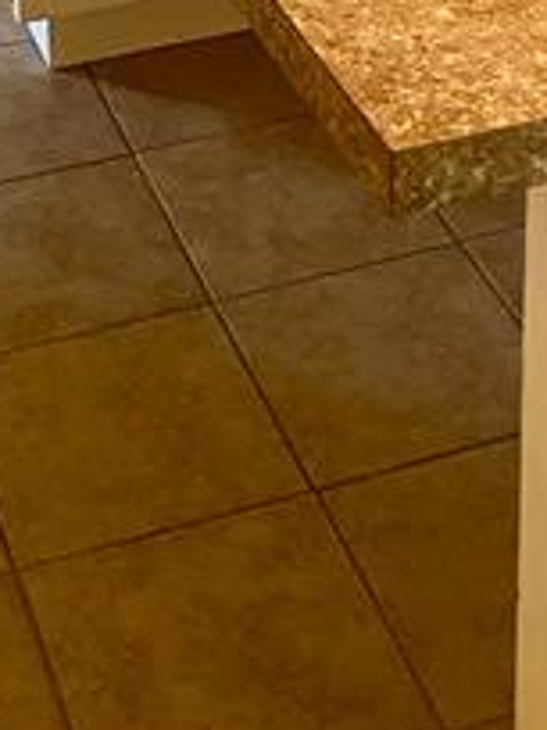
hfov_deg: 15.1
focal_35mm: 98
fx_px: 2065
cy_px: -426
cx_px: 240
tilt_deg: -17.6
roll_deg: -0.1
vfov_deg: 17.6
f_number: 1.8
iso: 160
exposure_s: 1/60
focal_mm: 4.25
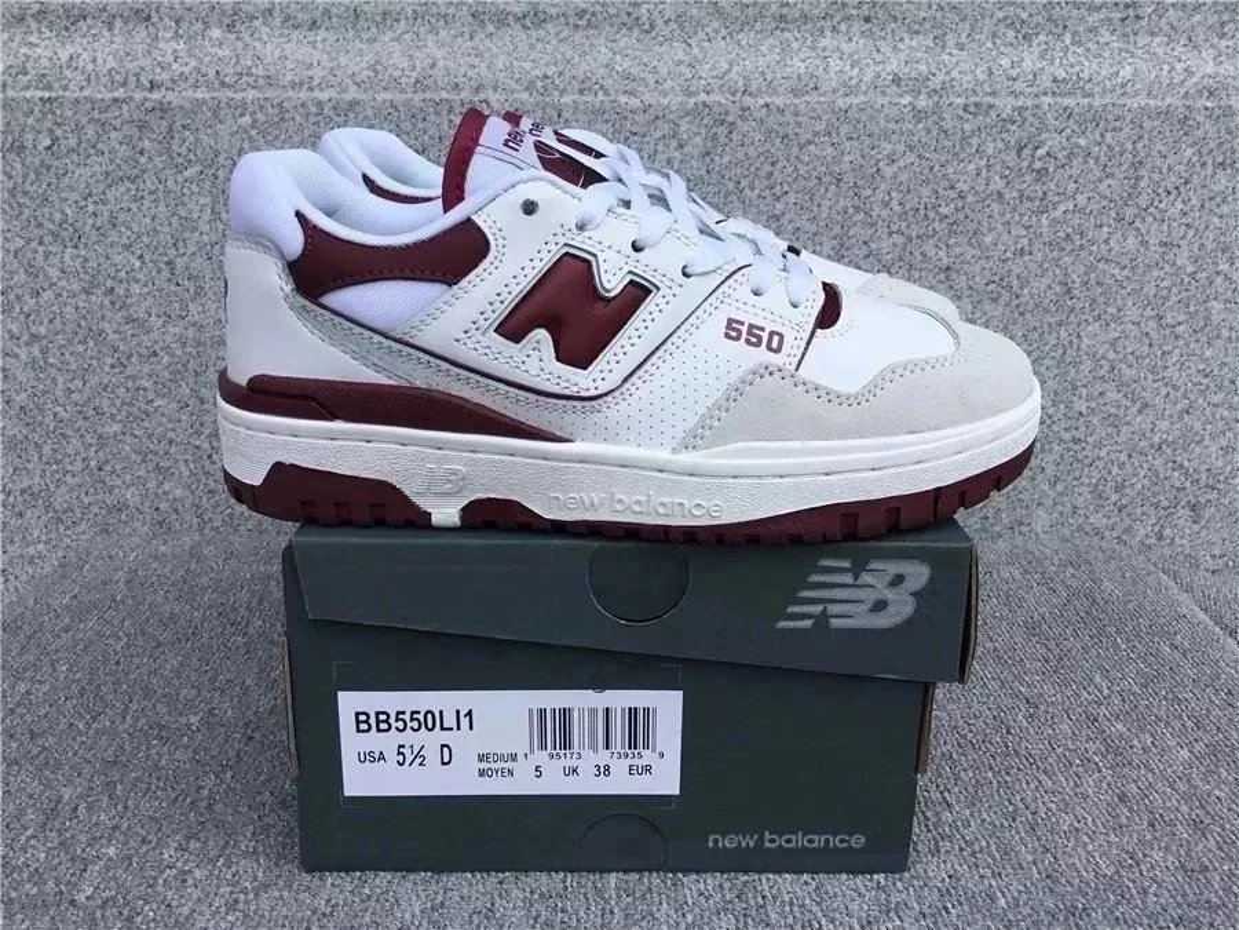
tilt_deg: -17.8
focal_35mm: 31
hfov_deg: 58.4
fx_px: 1110
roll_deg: +0.2
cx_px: 620
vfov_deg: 45.4
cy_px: 465
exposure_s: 1/657
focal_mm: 3.3
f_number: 2.4
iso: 25
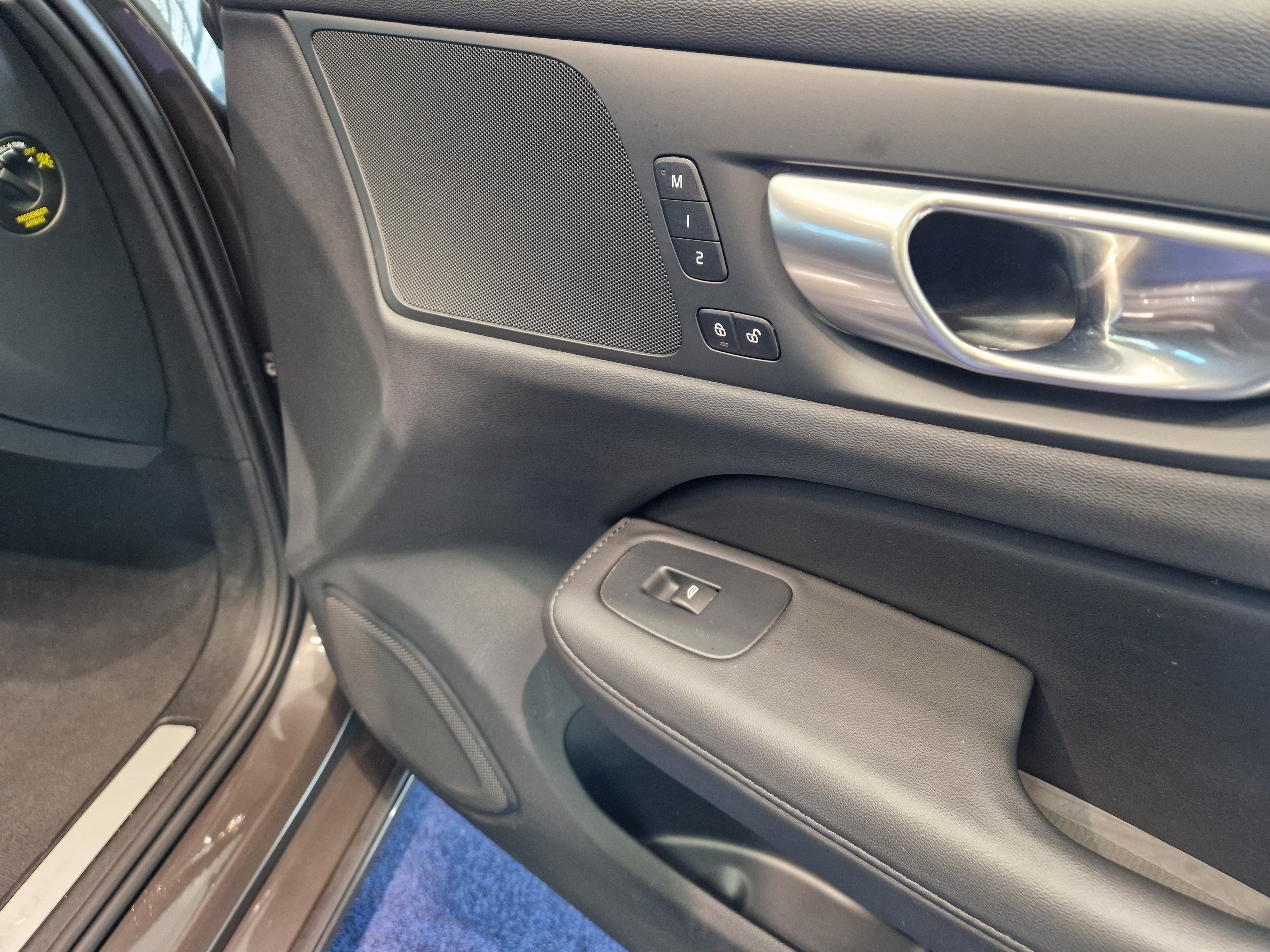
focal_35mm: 23
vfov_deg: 58.9
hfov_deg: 73.9
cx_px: 635
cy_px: 476
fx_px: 844
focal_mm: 5.4
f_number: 1.8
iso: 500
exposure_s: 1/100
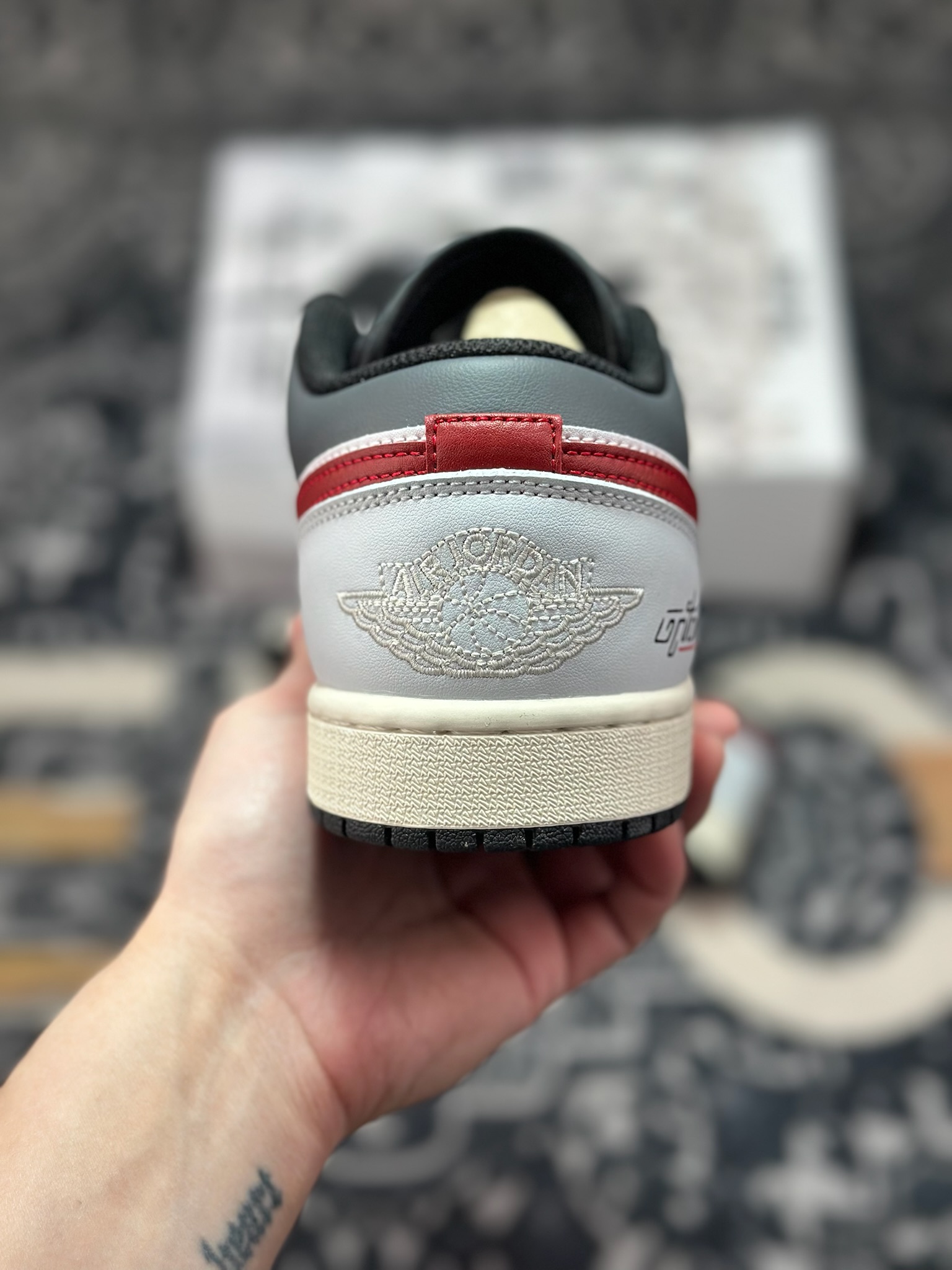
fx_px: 1760
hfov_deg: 30.3
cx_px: 476
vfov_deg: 39.7
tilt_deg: -56.2
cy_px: 635
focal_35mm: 48
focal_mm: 6.86
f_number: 1.78
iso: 80
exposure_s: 1/830
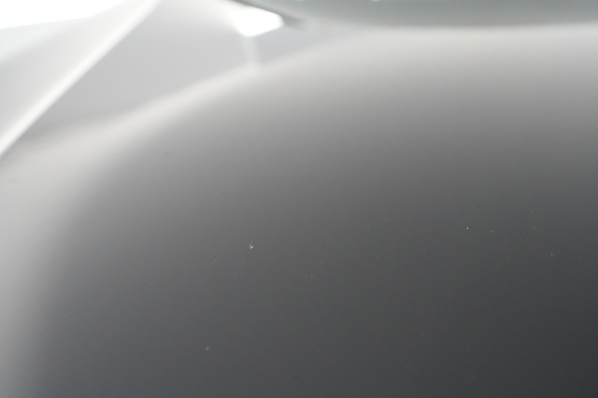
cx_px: 299
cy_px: 199
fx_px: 465
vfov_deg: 46.4
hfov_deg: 65.5
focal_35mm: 28
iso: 6400
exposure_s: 1/100
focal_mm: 28
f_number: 4.5
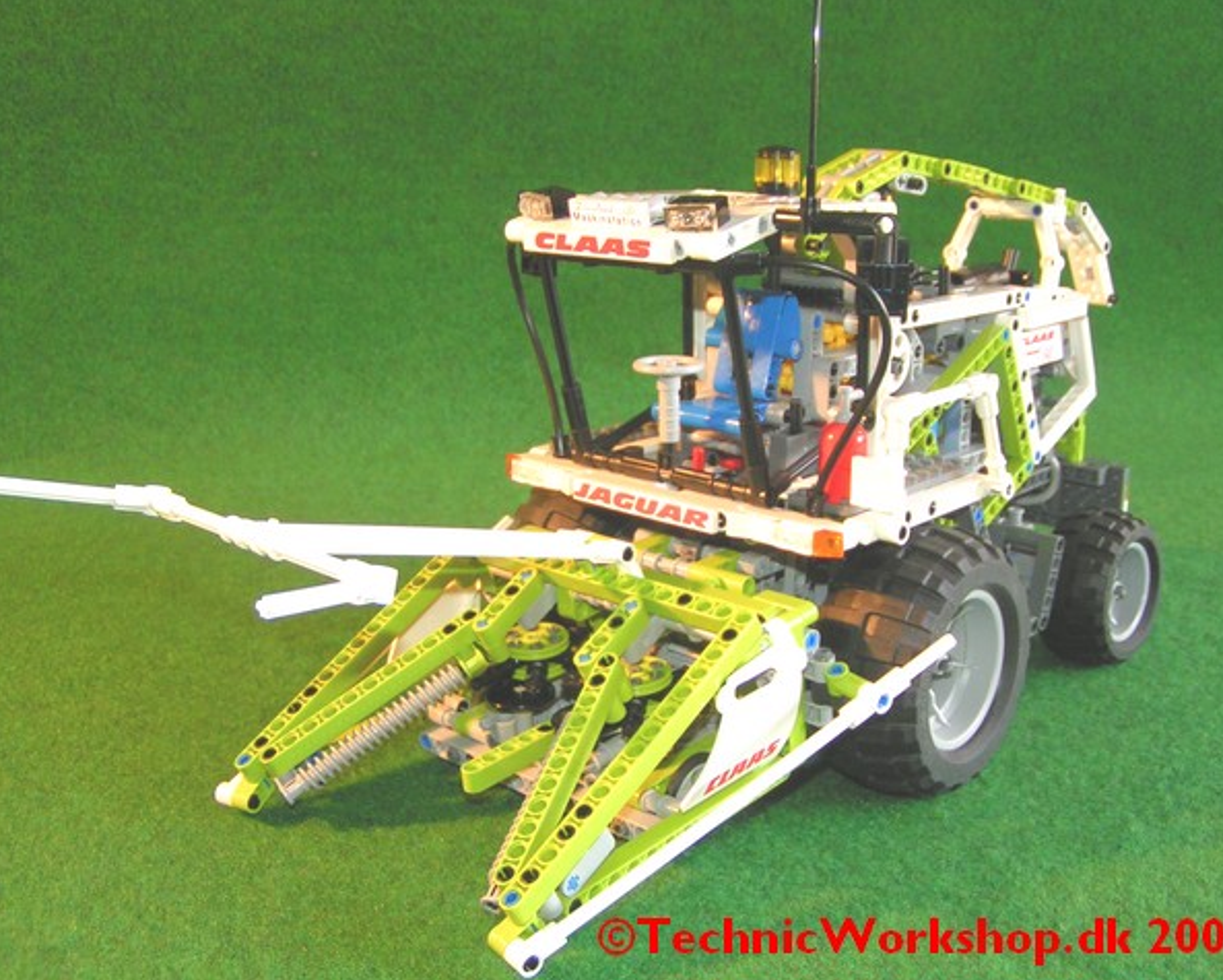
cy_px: 487
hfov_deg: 45.8
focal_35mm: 40
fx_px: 1449
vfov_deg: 37.4
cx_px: 604
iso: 125
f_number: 2.8
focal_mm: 5.8
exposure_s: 1/40
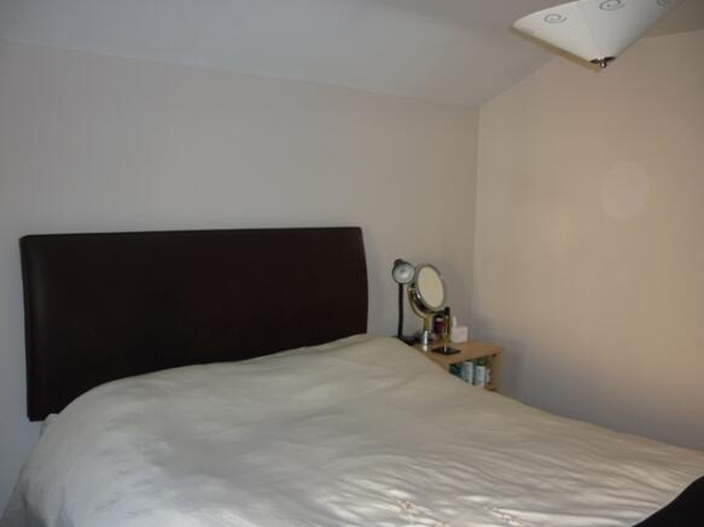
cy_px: 264
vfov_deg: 42.9
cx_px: 352
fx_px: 671
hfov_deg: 55.4
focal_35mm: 33
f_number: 2.8
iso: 100
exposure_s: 1/30
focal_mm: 5.5
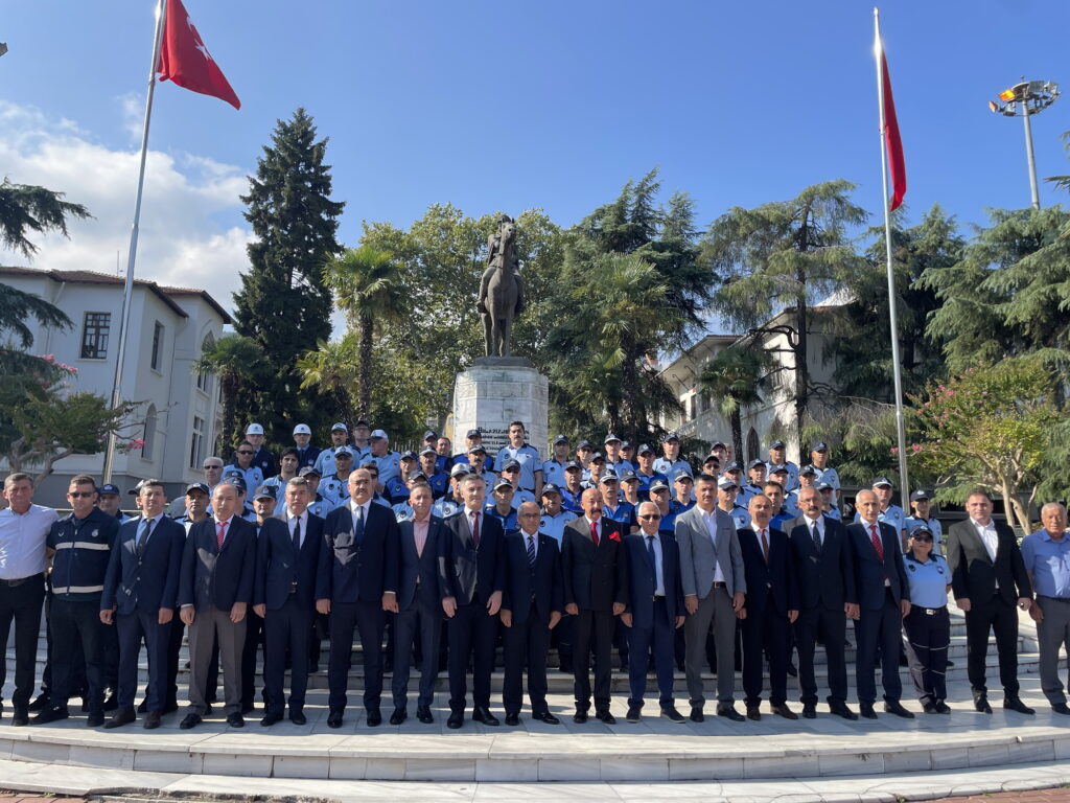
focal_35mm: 26
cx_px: 535
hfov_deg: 67.3
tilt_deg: +10.4
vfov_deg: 53.1
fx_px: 804
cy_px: 402
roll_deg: -0.5
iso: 32
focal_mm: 4.2
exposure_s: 1/1595
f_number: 1.6
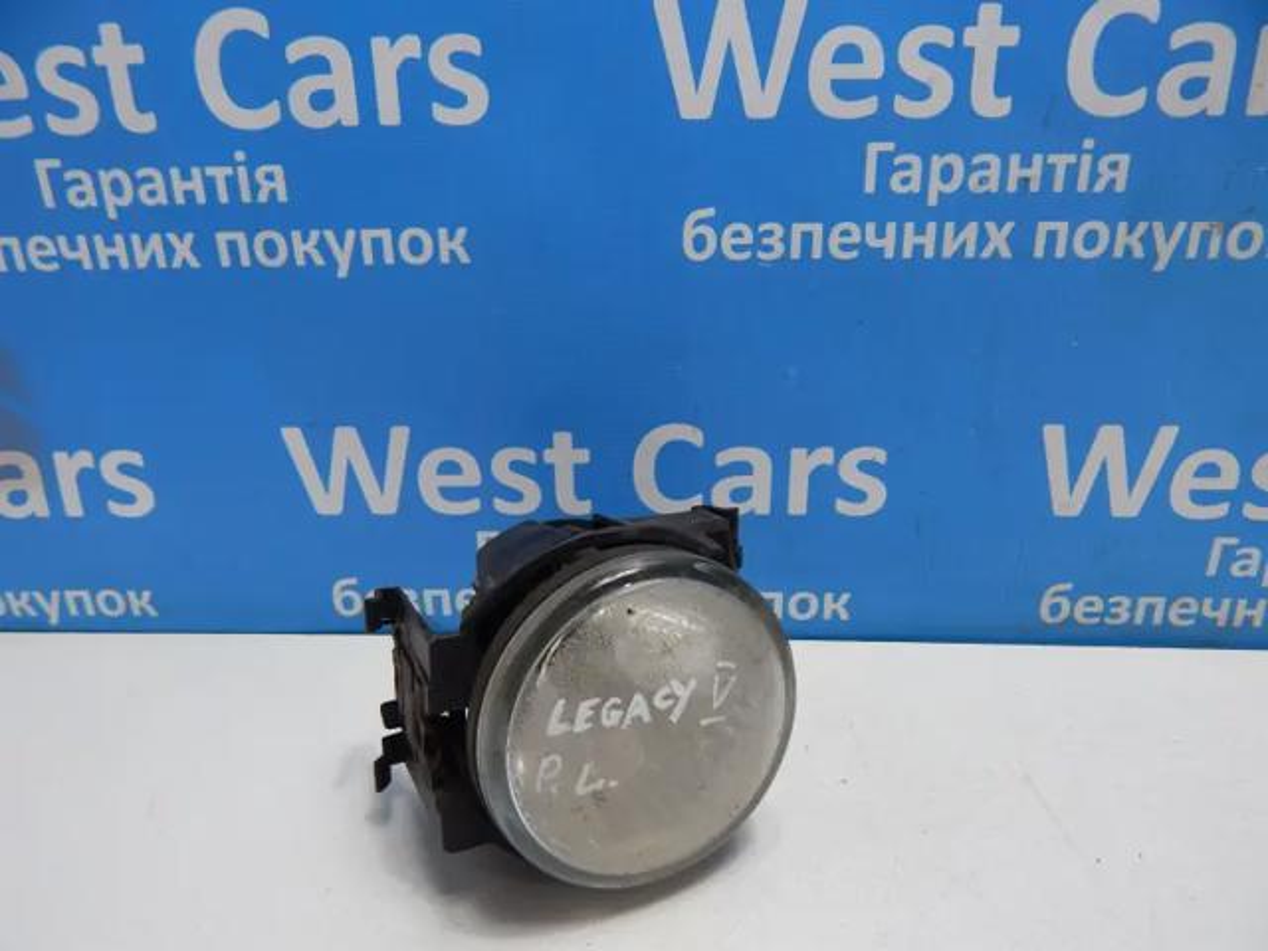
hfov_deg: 73.9
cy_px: 476
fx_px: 843
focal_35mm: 23
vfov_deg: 58.9
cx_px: 634
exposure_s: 1/50
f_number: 3
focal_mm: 4
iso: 125
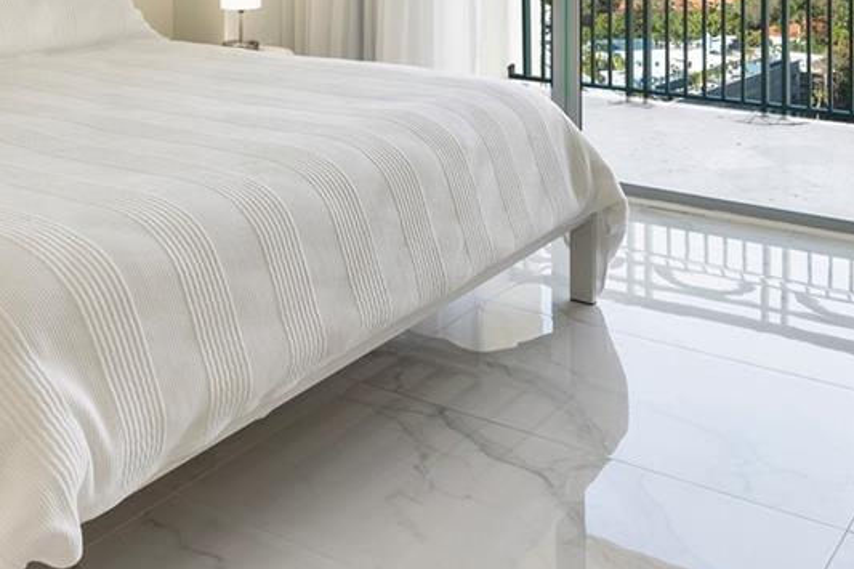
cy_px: -152
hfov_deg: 41.1
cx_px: 474
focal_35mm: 48
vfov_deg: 24.7
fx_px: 1138
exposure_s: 1/20
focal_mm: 16
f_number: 4.5
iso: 200
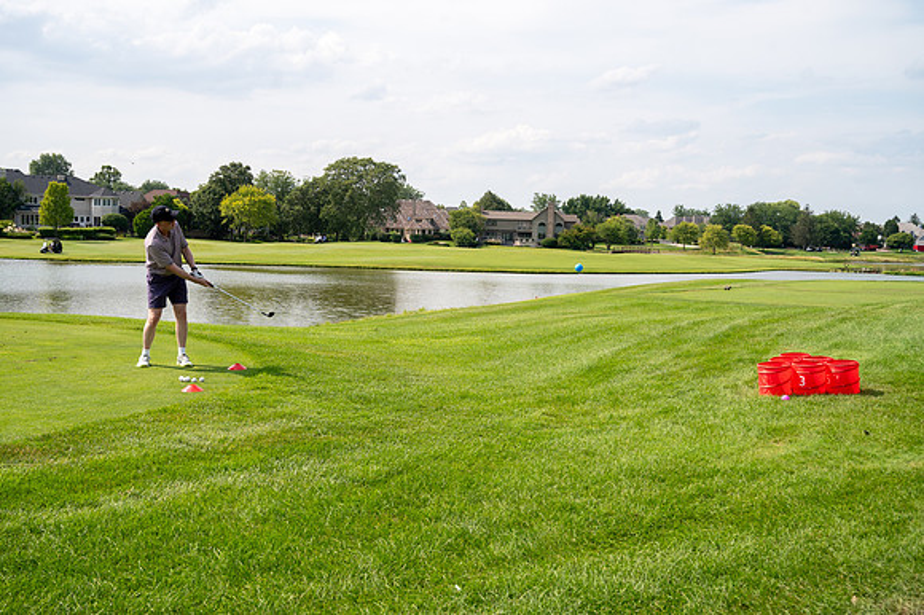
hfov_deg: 50.7
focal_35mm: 38
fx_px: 975
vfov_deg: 35.0
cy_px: 308
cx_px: 462
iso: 250
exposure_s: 1/1000
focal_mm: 38
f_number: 6.3
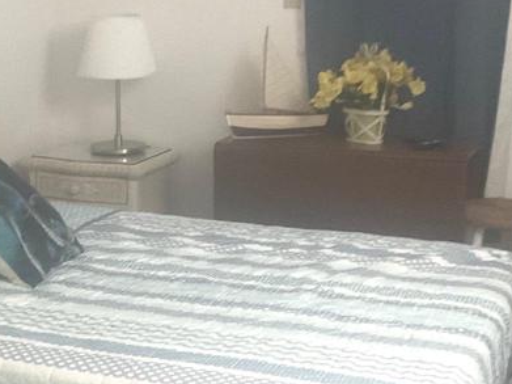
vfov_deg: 19.3
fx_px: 1124
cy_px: 261
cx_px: 69
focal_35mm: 76
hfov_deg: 25.0
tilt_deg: -16.6
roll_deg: +2.3
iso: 320
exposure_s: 1/40
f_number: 1.8
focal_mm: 3
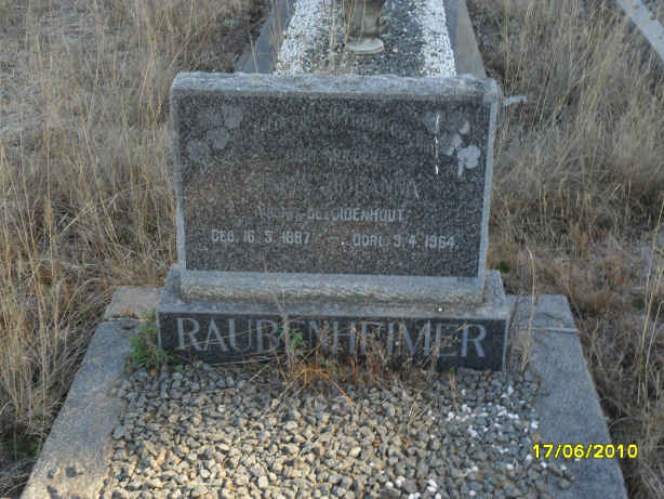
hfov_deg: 36.8
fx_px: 998
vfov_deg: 28.1
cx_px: 332
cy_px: 250
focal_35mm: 52
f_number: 5
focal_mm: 9.3
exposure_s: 1/60
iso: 120
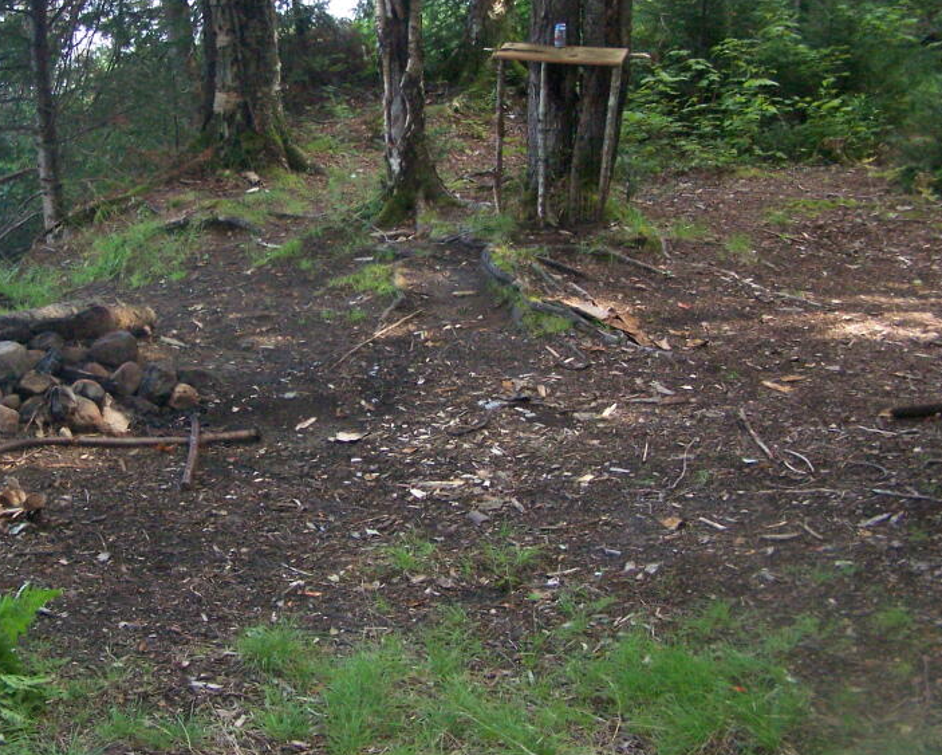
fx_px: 1506
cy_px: 307
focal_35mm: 54
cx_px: 287
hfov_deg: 34.3
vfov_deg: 28.1
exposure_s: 1/160
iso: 400
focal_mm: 6.3
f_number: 2.8
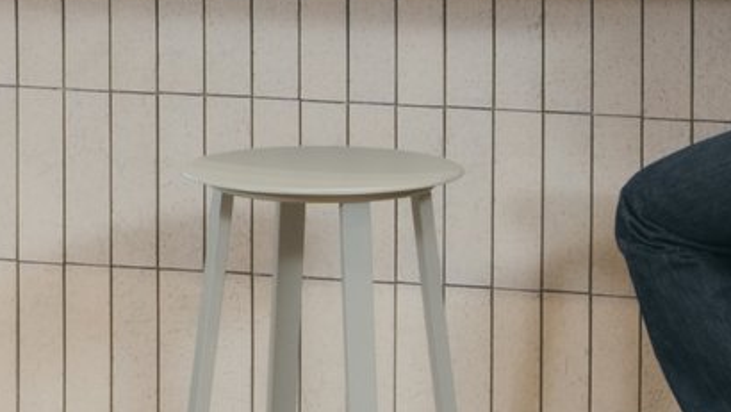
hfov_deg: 5.8
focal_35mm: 366
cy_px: -38
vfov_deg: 3.3
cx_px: -714
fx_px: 7097
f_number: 4
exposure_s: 1/125
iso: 250
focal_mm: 46.5
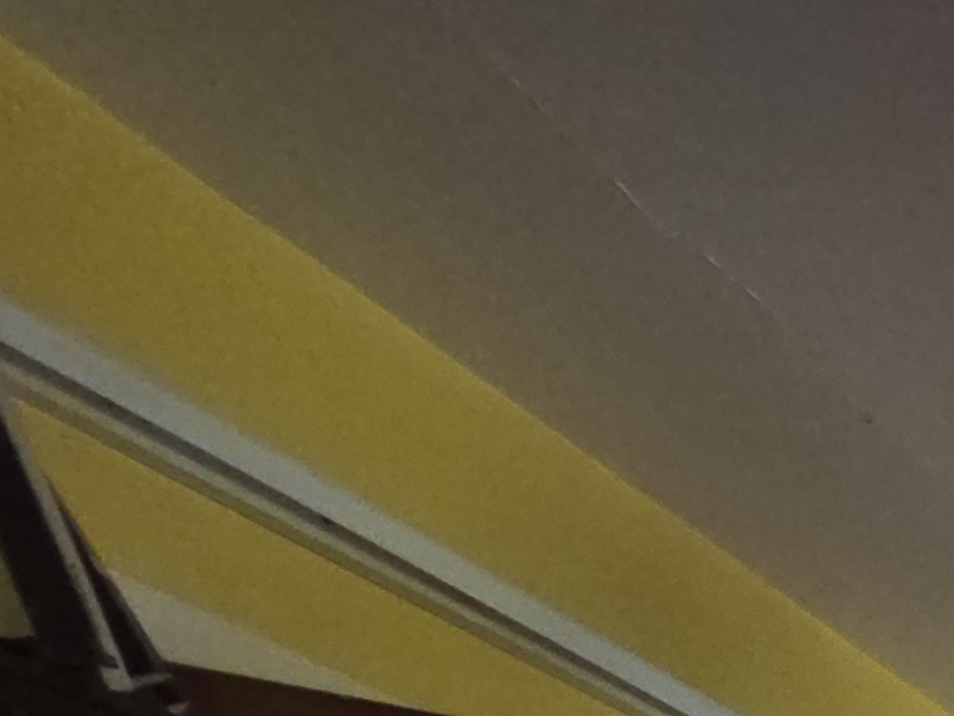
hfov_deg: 16.8
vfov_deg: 16.5
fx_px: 1737
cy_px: 1504
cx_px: 2115
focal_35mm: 63
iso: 200
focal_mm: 2.2
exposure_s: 1/40
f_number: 1.9
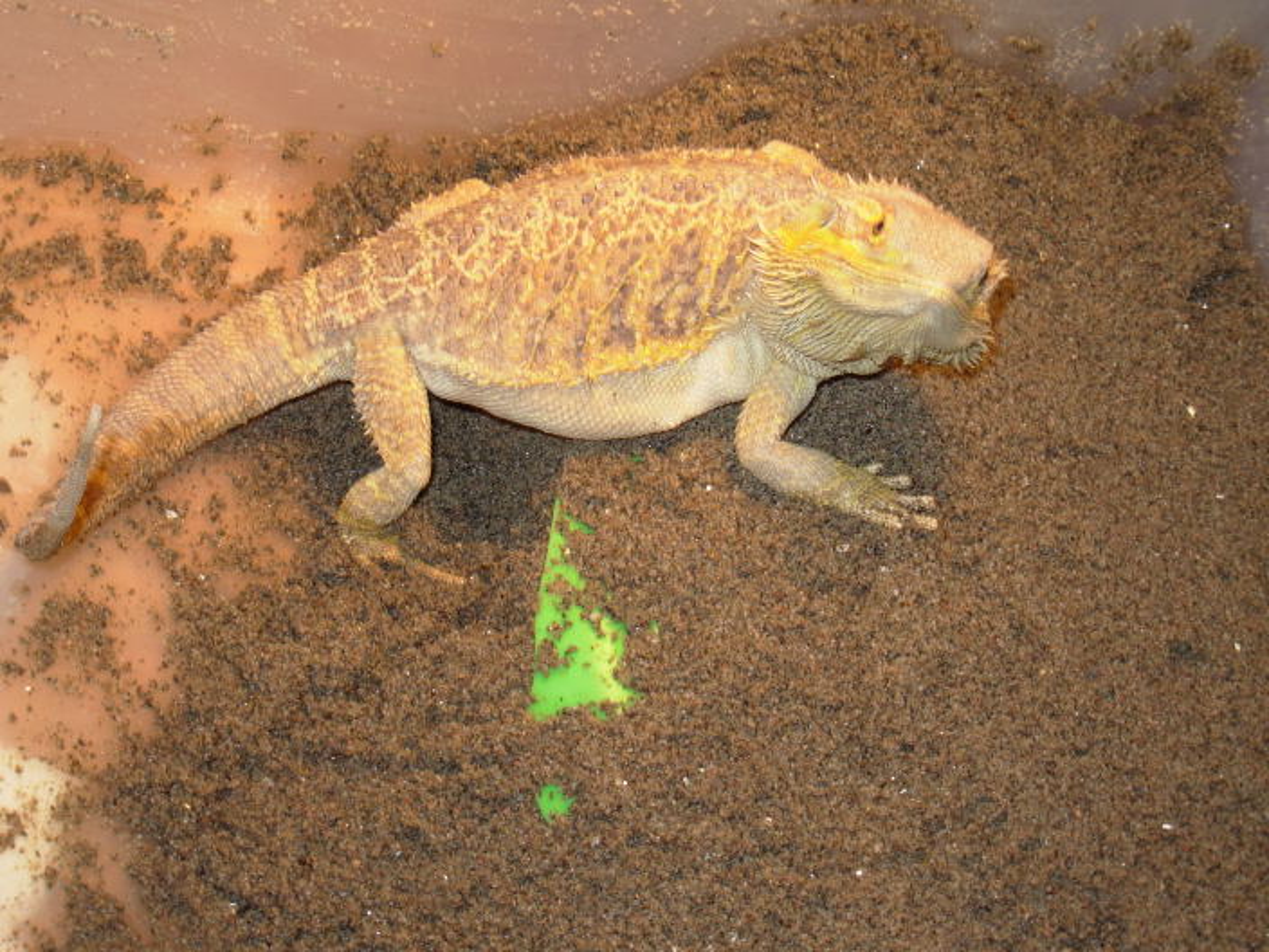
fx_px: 2566
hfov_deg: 27.8
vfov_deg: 21.0
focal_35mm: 70
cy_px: 476
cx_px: 634
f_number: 3.5
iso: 50
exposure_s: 1/45.3
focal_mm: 11.5
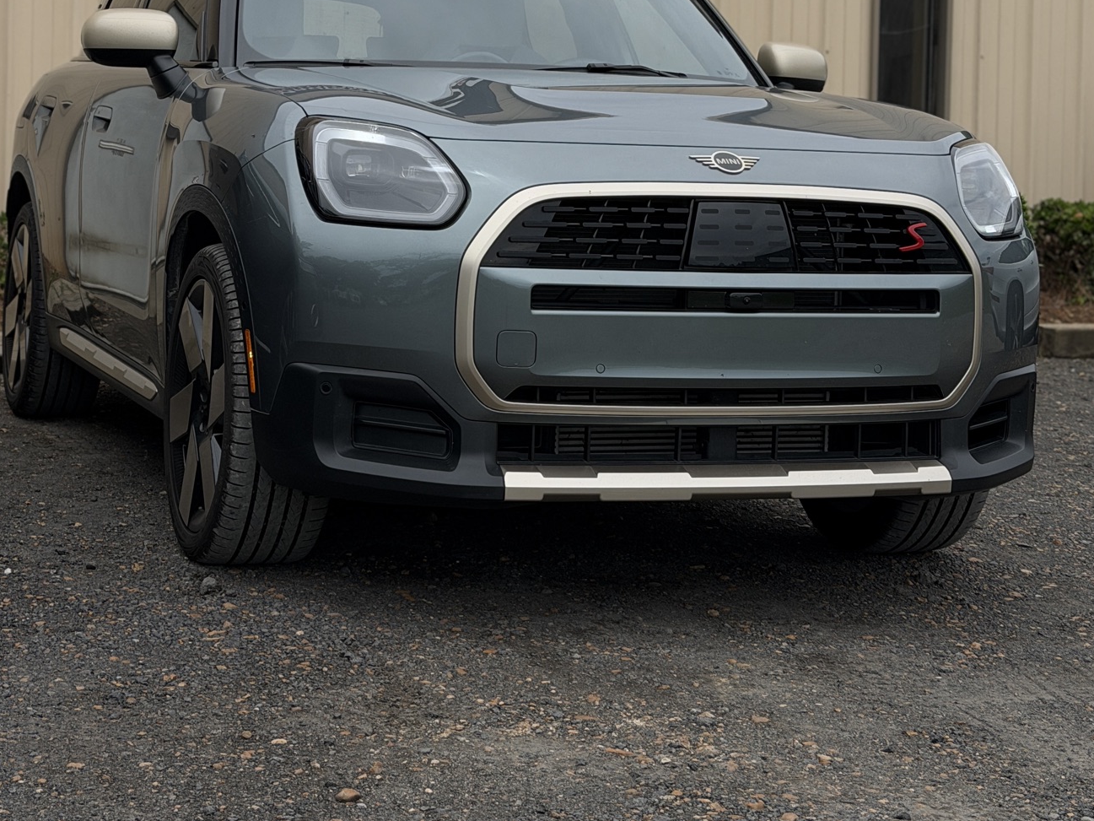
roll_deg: -1.8
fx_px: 2339
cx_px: 506
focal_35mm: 74
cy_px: 111
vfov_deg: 19.6
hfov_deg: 26.3
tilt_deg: +0.3
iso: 80
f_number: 1.78
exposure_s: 1/3096
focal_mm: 6.76
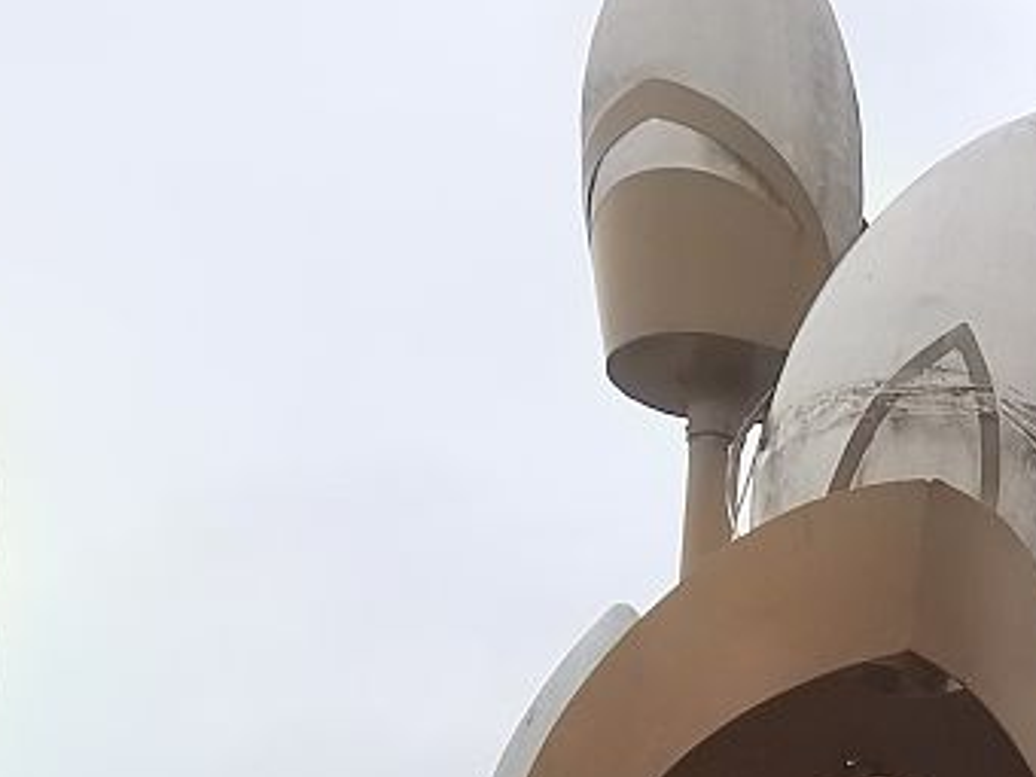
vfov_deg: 12.0
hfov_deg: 15.2
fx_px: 3591
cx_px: 1545
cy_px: 996
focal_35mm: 120
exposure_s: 1/736
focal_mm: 5.58
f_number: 1.9
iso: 50
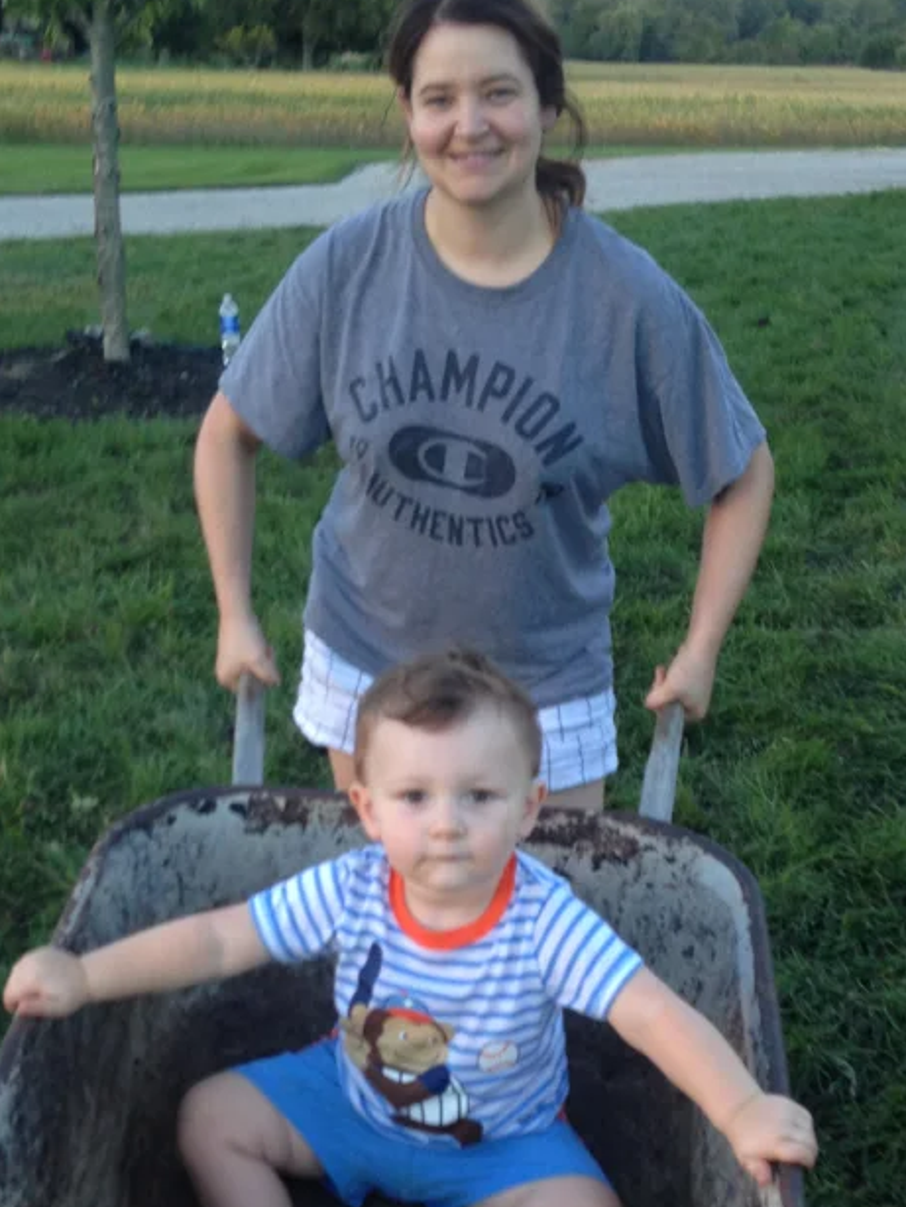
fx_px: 2023
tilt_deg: -20.8
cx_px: 470
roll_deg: +2.3
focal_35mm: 58
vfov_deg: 32.8
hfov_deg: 25.2
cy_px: 859
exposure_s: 1/60
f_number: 2.4
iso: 64
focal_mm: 4.12
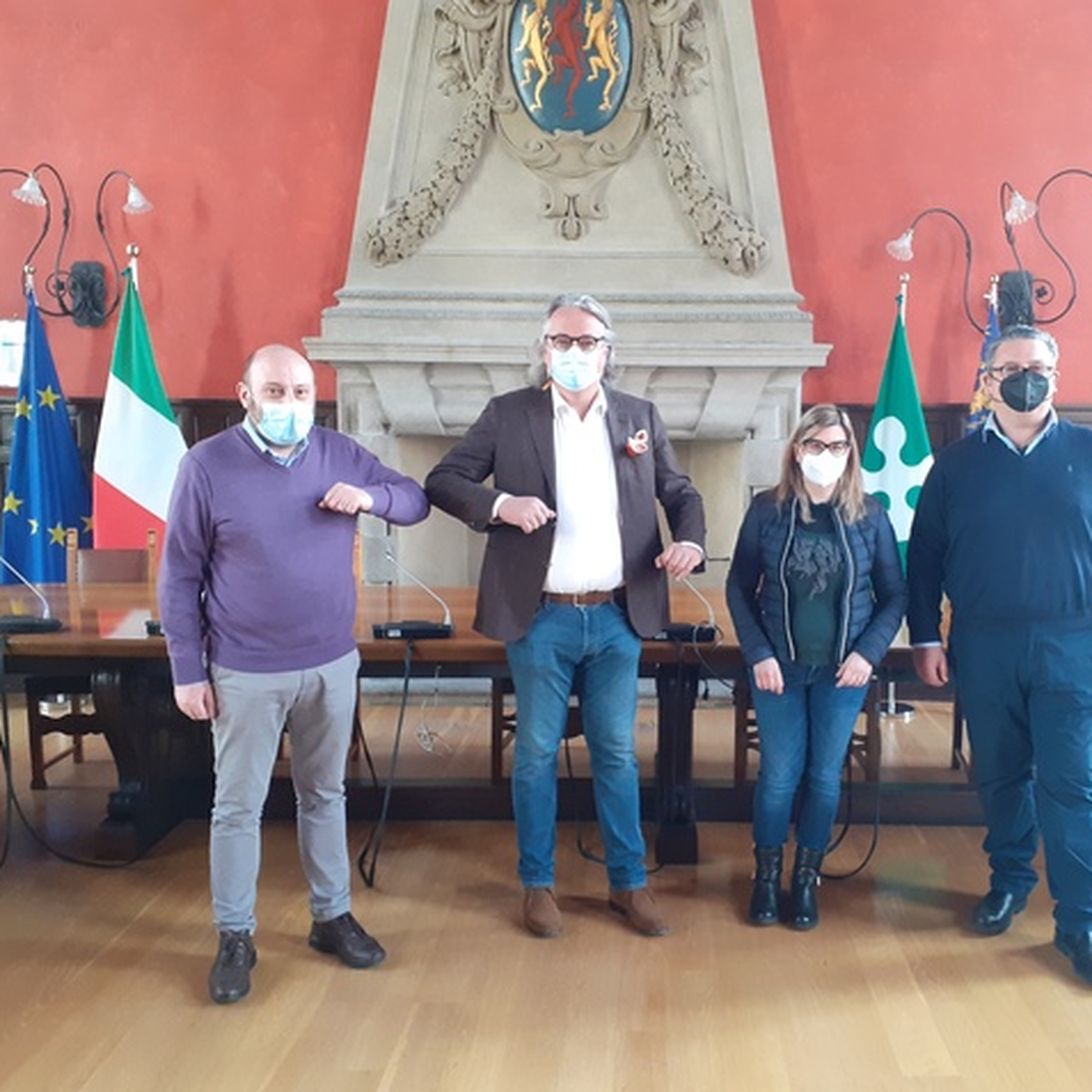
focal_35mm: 32
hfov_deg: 50.8
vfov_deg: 51.1
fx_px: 1142
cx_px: 646
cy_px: 547
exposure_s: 1/50
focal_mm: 3.6
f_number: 1.9
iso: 200
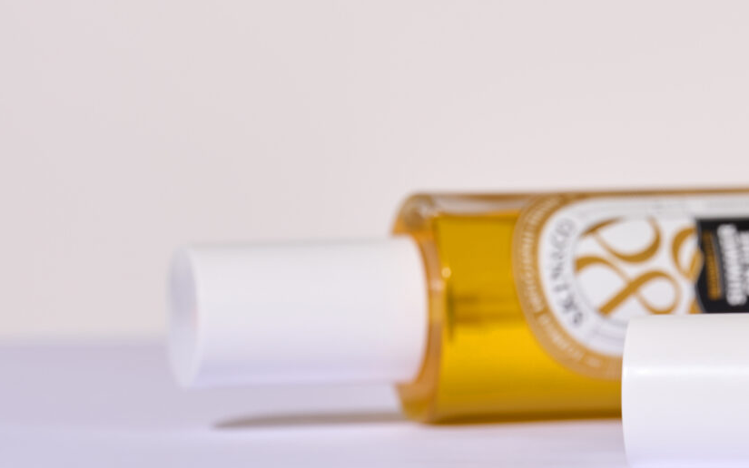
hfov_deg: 6.3
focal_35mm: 332
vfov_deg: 3.9
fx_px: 6778
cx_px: 1073
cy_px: -244
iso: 64
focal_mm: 105
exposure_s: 1/160
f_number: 7.1
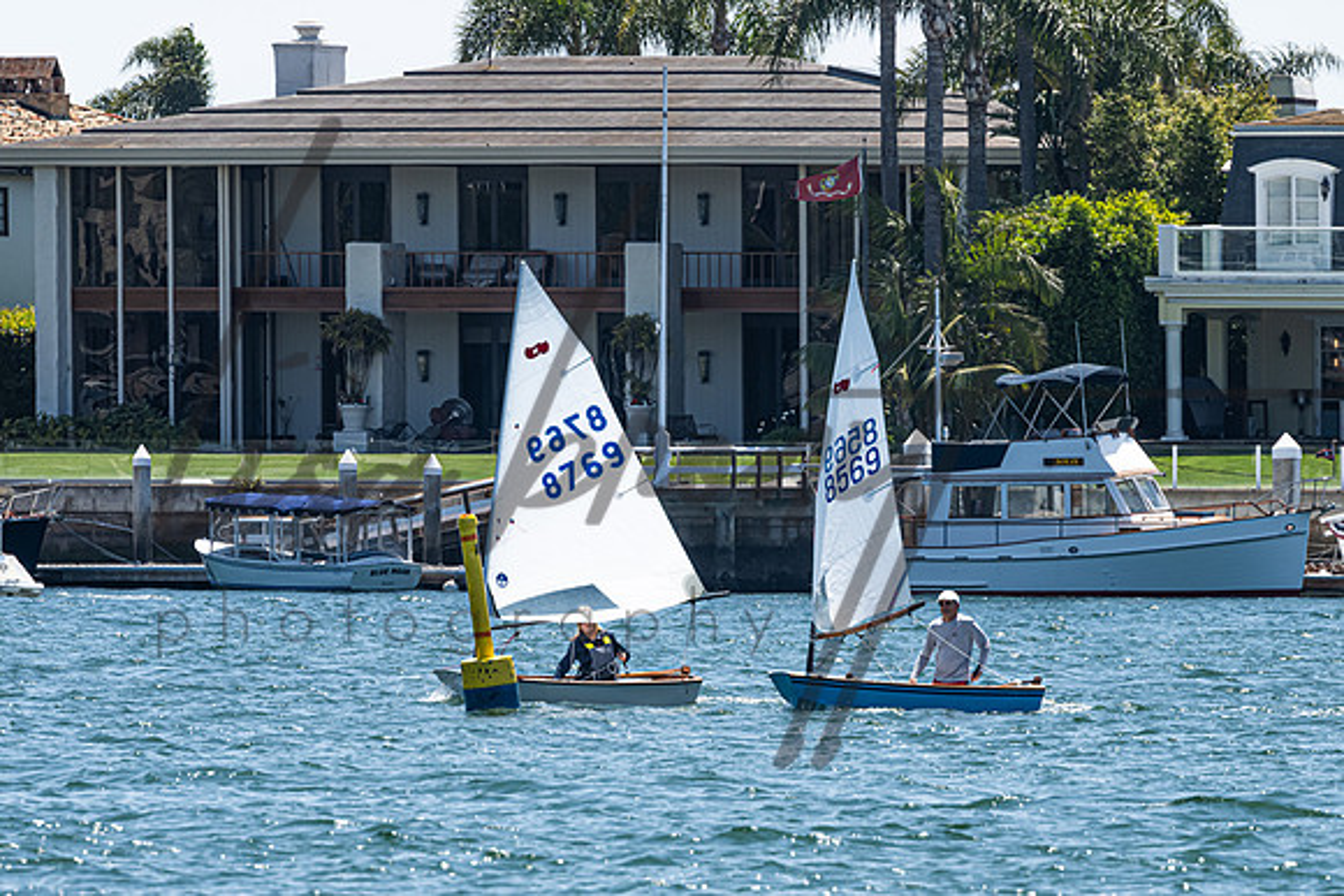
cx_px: 605
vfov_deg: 2.5
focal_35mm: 545
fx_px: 20356
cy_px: 572
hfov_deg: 3.8
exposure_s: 1/640
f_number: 11
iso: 400
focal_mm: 400
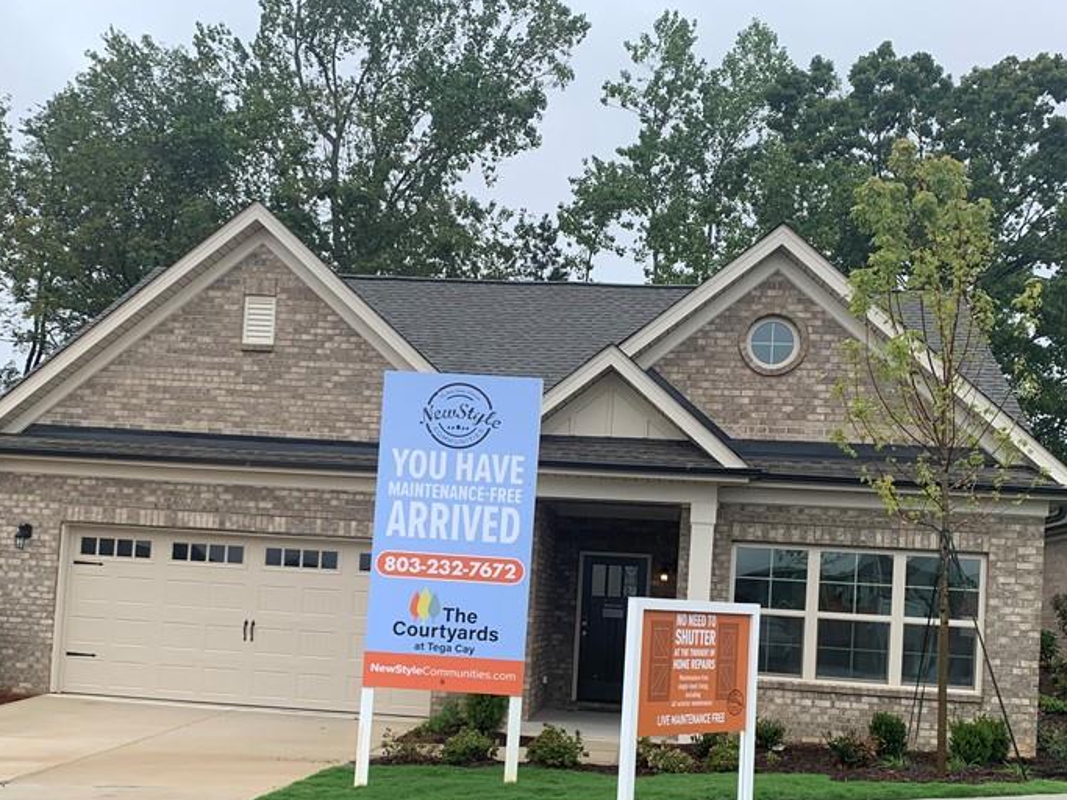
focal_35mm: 39
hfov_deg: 47.9
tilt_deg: +3.2
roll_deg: -3.5
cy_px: 561
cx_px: 542
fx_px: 1202
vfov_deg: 36.3
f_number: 1.8
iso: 25
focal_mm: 4.25
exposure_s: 1/612
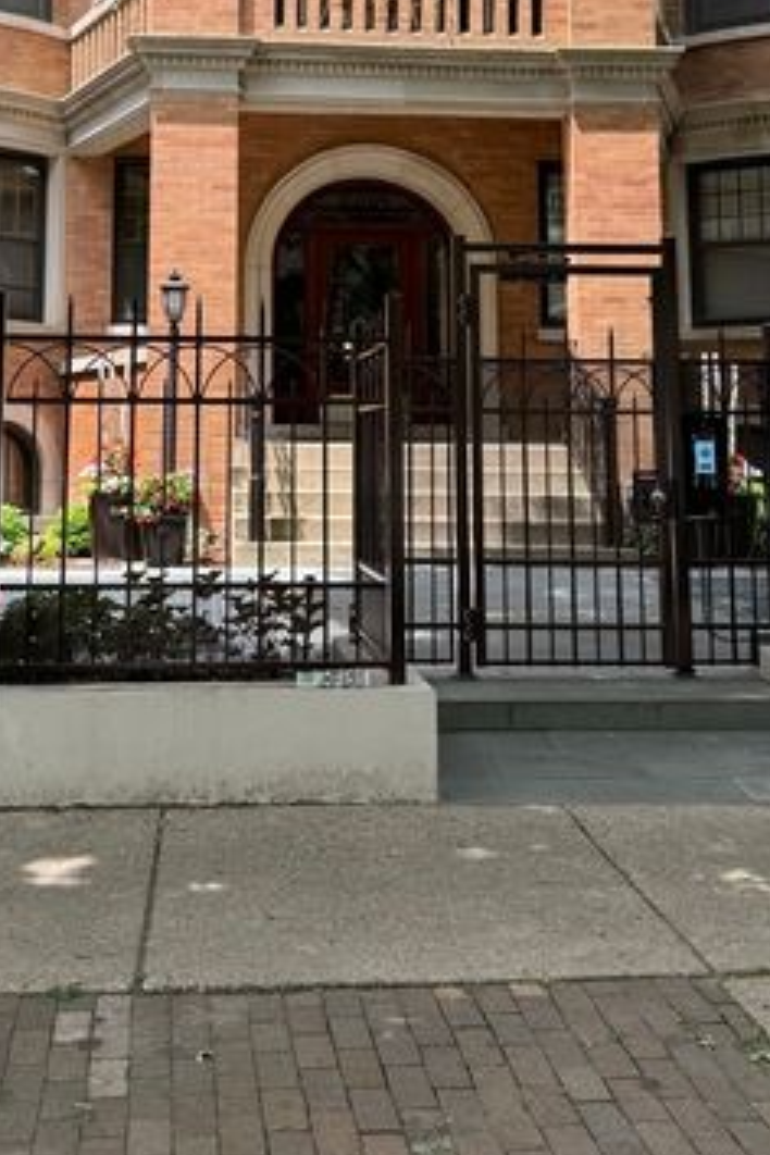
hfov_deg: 28.6
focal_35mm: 47
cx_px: 307
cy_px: 233
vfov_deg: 40.2
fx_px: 1508
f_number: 1.78
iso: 80
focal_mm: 6.76
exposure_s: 1/739
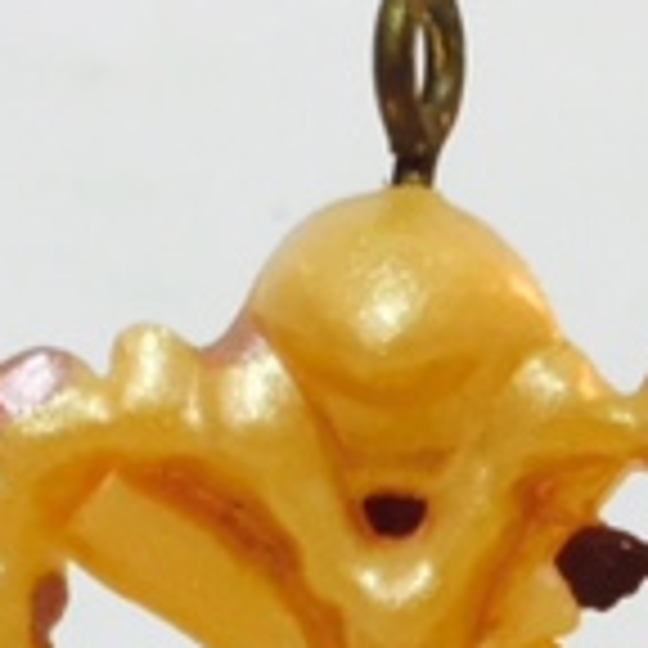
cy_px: 972
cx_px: 522
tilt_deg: -13.8
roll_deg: -1.0
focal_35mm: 114
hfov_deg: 15.2
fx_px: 2414
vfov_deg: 14.3
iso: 80
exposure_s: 1/33
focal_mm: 4.15
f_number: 2.2
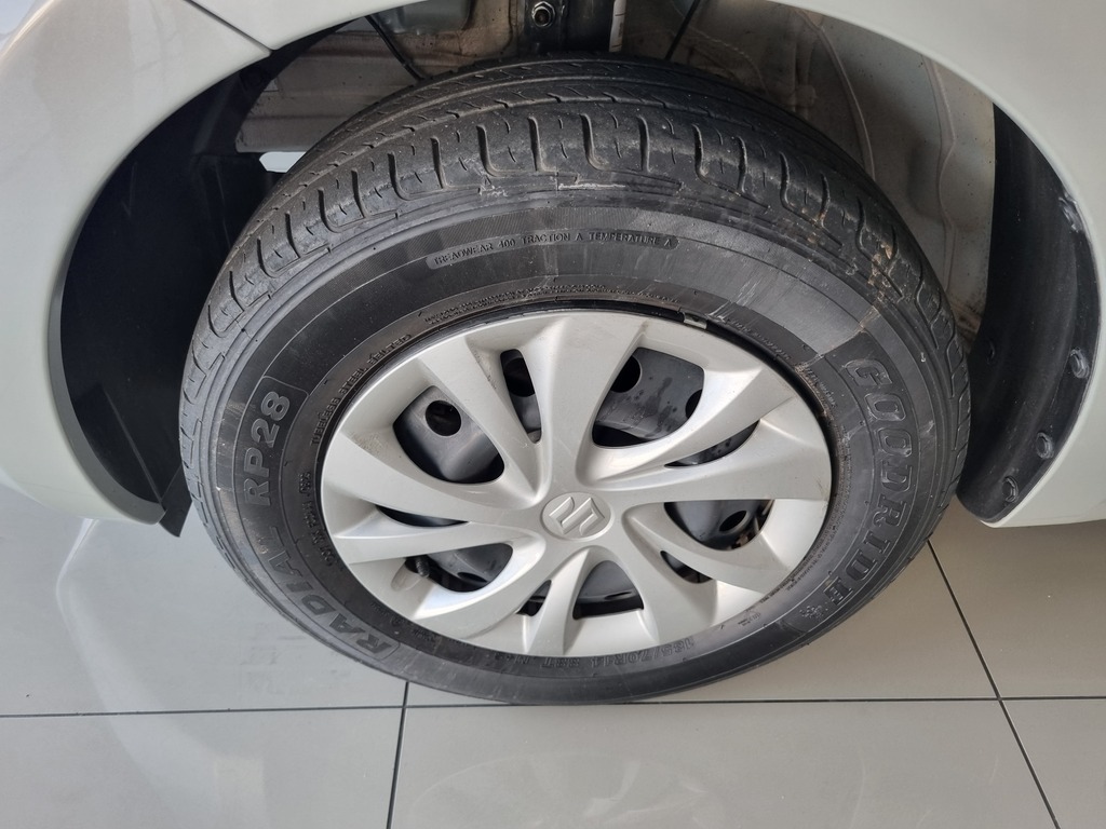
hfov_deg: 67.3
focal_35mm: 26
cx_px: 553
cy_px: 414
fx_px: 831
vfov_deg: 53.1
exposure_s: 1/100
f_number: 1.8
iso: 100
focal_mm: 5.4
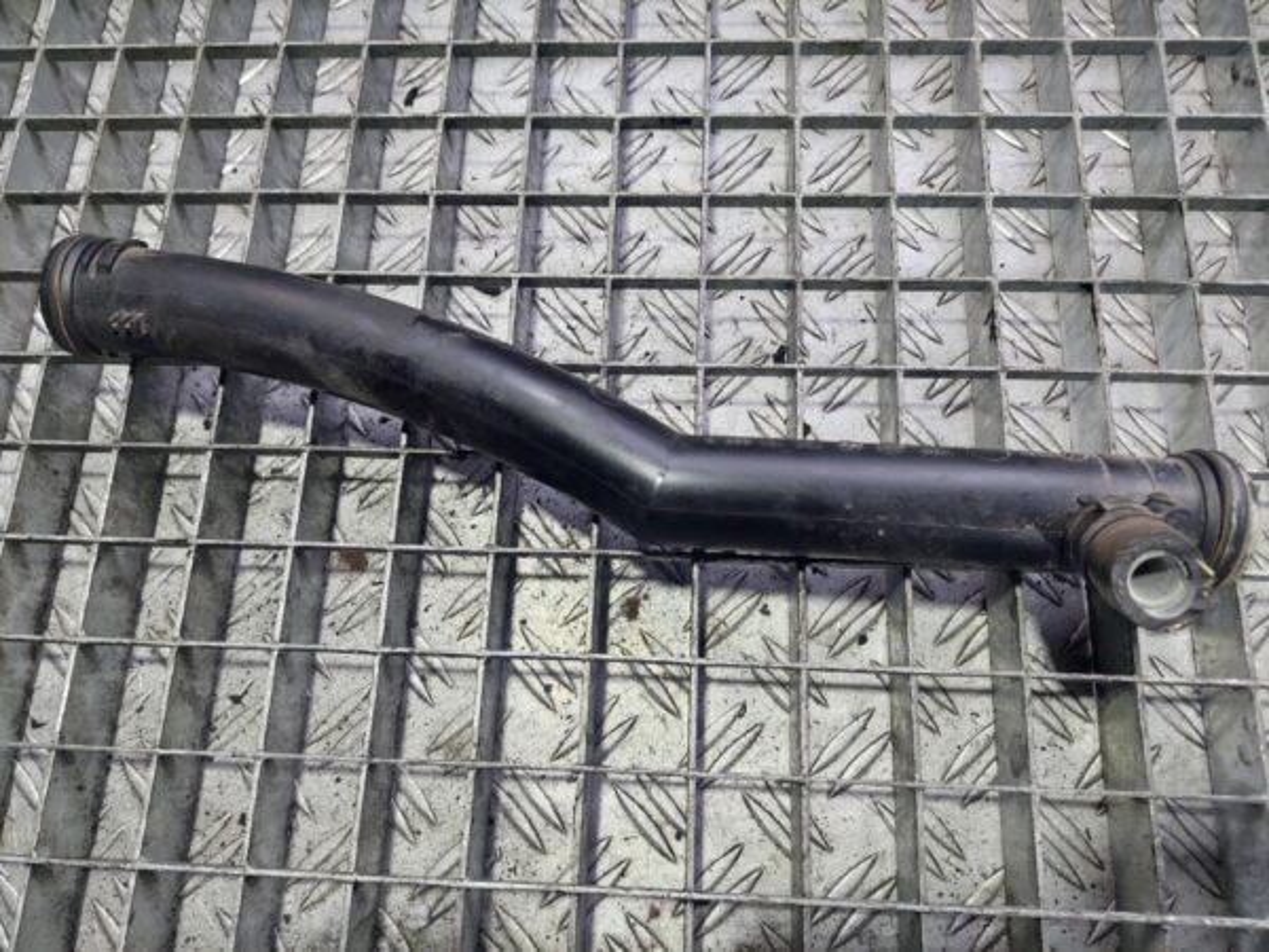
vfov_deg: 54.9
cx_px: 634
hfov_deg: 69.4
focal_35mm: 25
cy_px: 476
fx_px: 916
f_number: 1.8
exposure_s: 1/50
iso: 100
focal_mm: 5.23
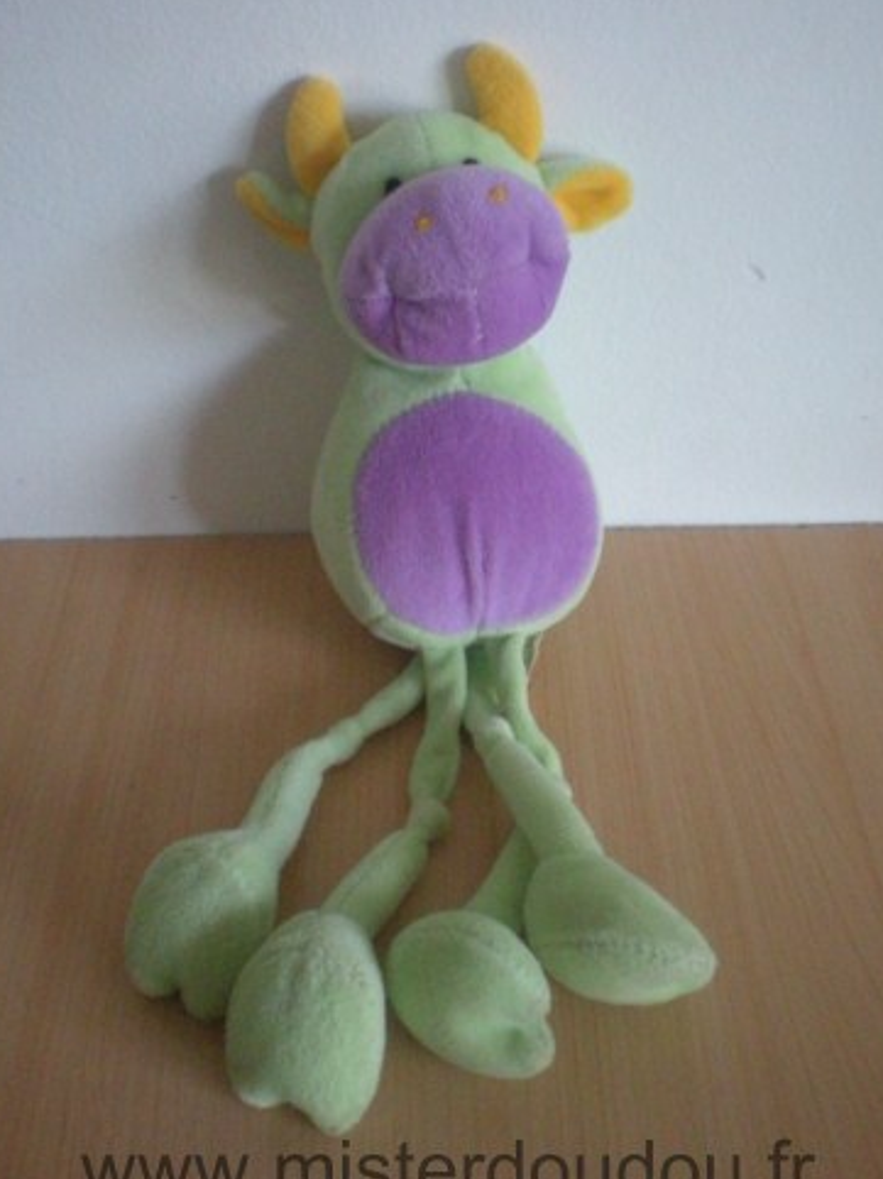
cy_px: 582
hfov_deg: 35.1
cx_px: 445
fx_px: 1396
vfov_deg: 45.8
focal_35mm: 41
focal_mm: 6.3
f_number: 3.1
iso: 748
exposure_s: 1/8
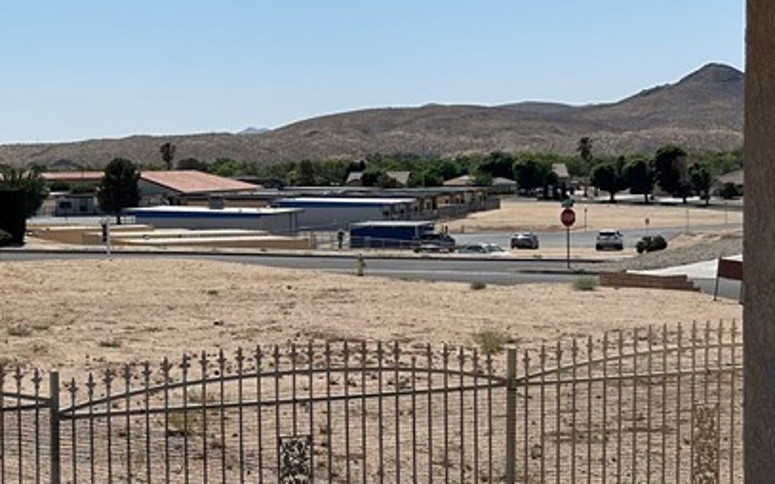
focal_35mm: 64
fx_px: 1351
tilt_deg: -1.8
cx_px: -34
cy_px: 229
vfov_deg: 20.3
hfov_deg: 29.5
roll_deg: -1.5
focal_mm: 6.86
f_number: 1.78
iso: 80
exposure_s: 1/10753
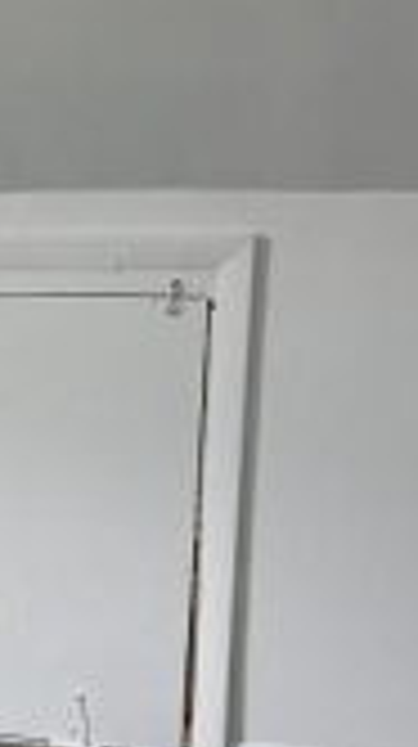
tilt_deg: -9.6
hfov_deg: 10.0
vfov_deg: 20.3
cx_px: -607
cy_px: 515
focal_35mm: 105
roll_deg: +1.0
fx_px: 2075
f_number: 1.78
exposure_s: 1/131
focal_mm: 6.76
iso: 200
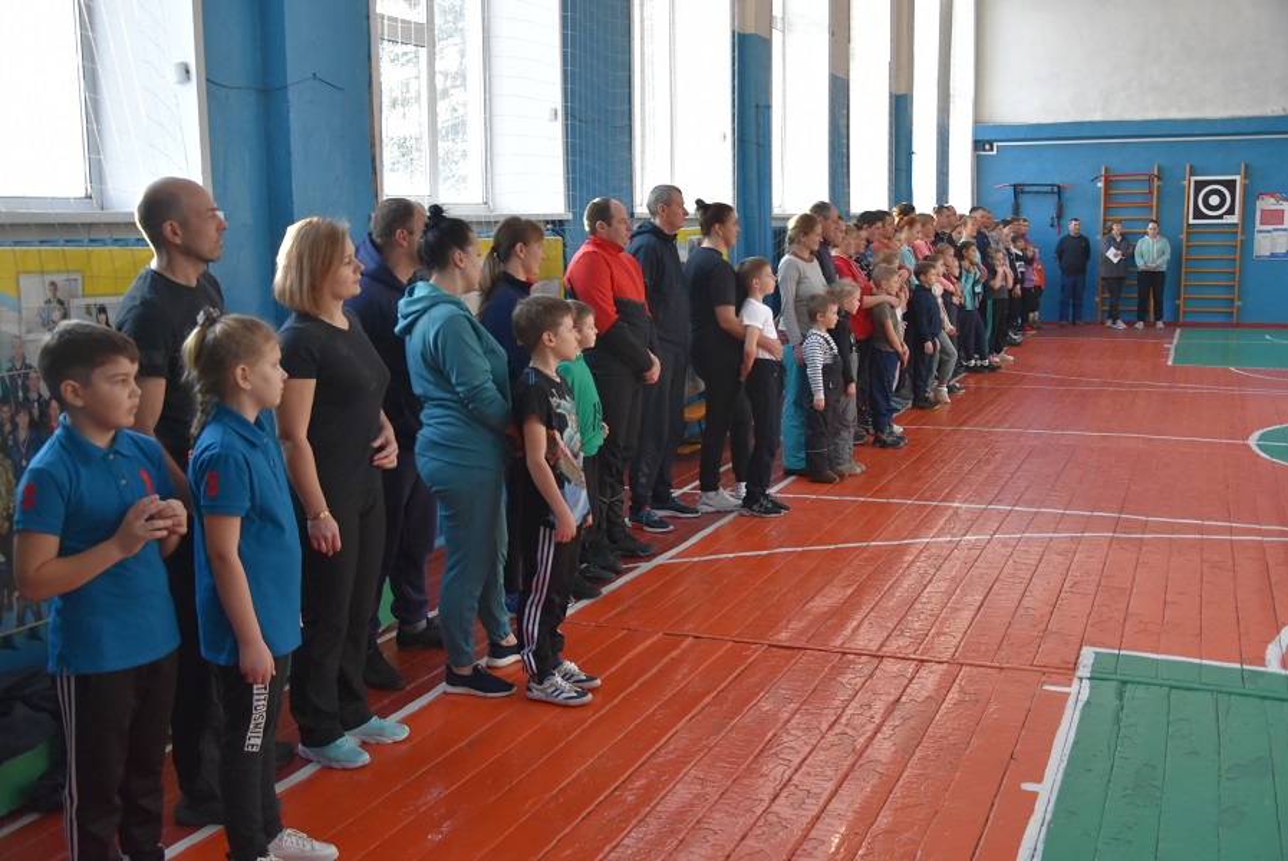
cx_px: 644
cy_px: 430
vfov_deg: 35.6
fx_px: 1343
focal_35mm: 38
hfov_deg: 51.2
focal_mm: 25
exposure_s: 1/200
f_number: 4
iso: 800
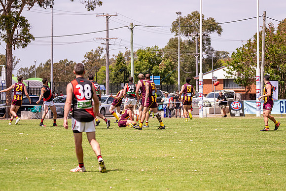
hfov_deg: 12.7
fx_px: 1284
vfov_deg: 8.5
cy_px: 99
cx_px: 151
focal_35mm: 162
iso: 800
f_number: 6.3
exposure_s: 1/4000
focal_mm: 150
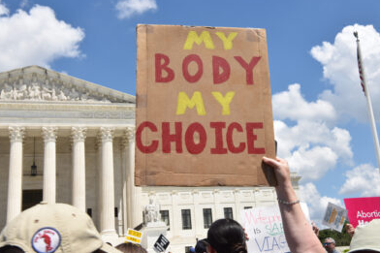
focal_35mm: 49
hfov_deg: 40.3
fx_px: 517
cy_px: 119
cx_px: 203
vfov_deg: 27.5
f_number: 22
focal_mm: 40
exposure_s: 1/200
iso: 400
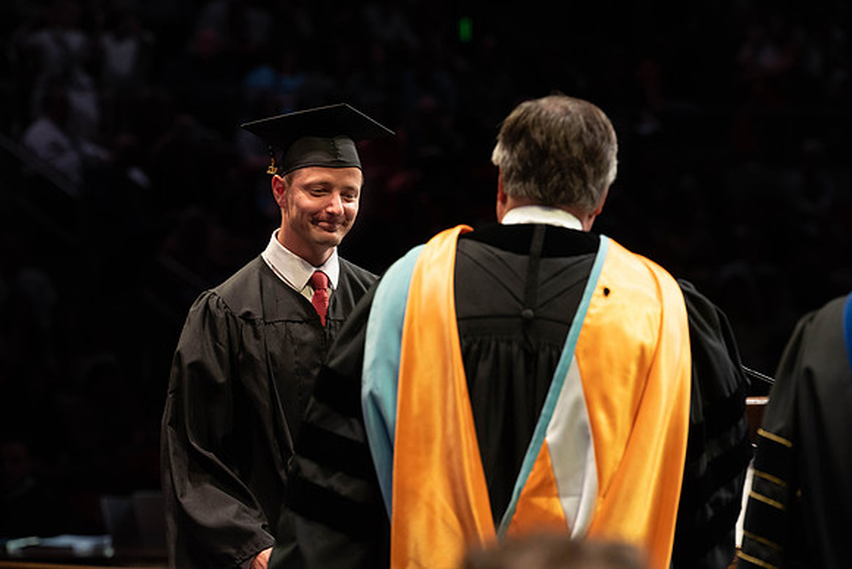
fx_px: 4139
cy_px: 271
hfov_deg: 11.8
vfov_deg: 7.9
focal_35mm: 175
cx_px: 394
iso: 1600
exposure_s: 1/320
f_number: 4.5
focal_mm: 160
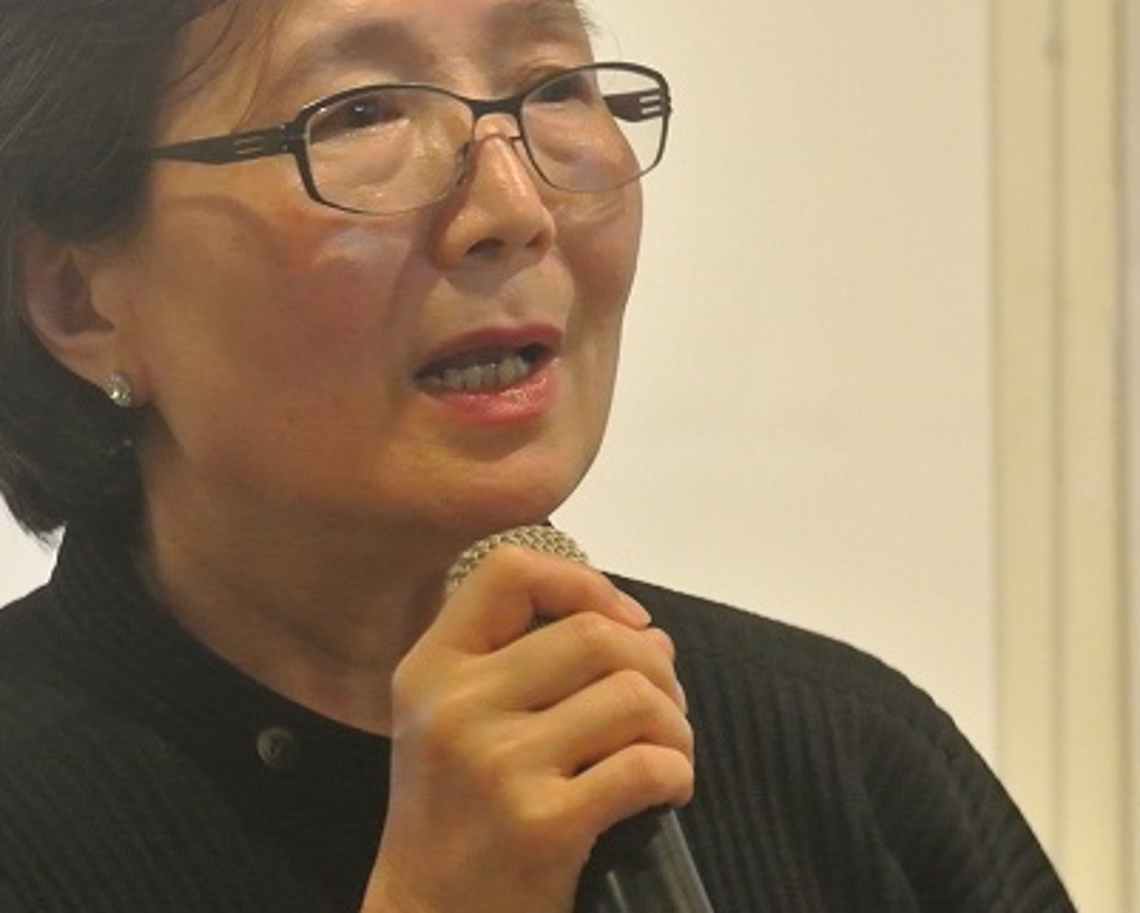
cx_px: 517
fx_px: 13600
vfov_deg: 3.8
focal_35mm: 403
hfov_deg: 4.8
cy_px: 569
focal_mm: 55.1
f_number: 4.2
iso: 800
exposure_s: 1/13
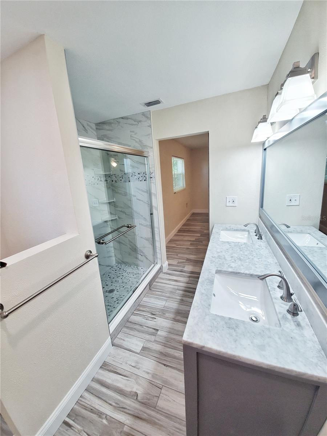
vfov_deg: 106.2
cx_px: 164
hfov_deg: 89.9
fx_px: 164
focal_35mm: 13
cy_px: 218
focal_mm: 1.8
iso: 100
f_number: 2.2
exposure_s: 1/59
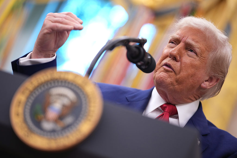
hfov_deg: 15.2
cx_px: 118
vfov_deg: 10.2
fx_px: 889
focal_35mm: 135
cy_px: 79
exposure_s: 1/250
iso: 1000
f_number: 1.8
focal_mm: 135
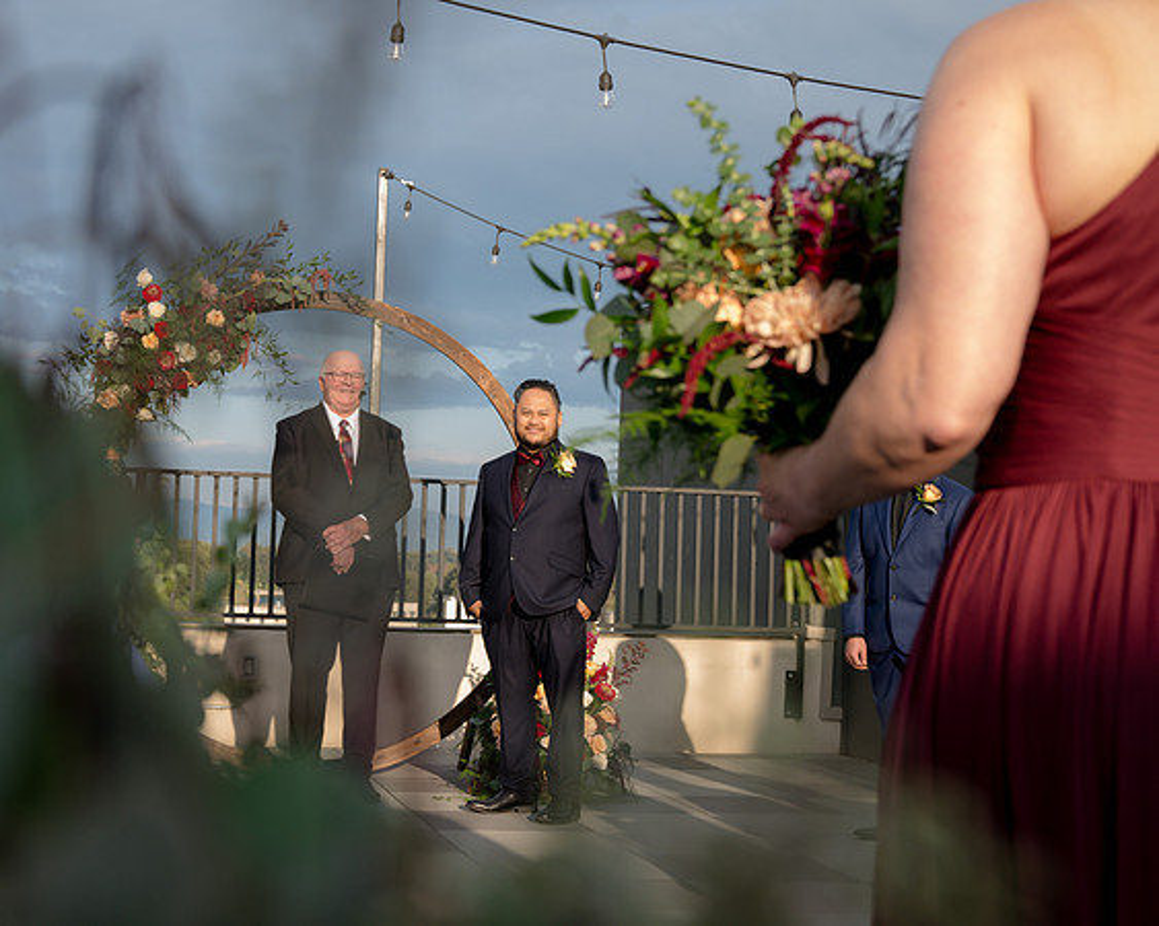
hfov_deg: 29.2
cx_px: 432
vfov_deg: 23.6
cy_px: 420
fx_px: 2218
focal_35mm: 65
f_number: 5
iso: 320
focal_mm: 45
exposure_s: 1/400
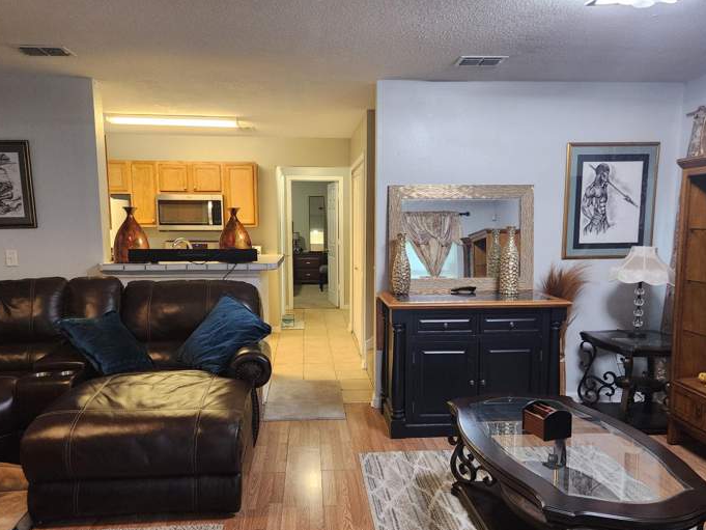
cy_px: 292
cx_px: 351
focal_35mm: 27
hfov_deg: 65.3
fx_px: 551
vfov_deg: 51.3
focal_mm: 5.4
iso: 640
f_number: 1.8
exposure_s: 1/120
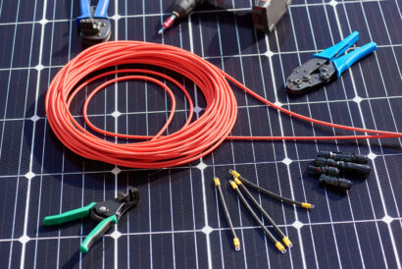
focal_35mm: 80
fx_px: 894
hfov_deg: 25.3
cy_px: 134
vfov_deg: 17.1
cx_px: 201
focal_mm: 80
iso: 100
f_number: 4
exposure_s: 1/800
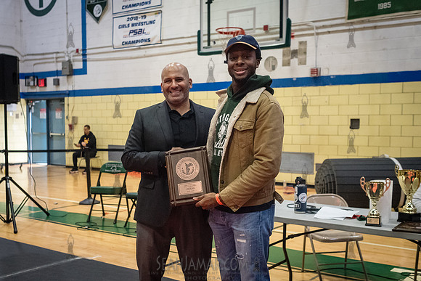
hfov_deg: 44.5
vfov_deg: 30.6
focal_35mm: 44
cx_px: 186
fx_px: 514
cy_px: 155
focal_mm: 35
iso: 8000
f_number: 4
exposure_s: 1/400
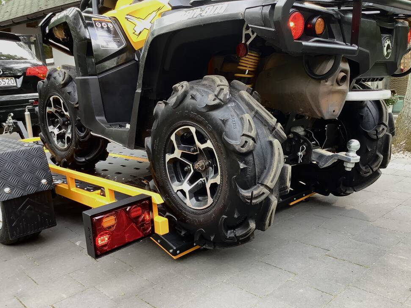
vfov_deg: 44.2
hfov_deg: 56.8
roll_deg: +3.6
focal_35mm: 32
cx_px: 212
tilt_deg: -12.1
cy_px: 158
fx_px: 380
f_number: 2.4
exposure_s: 1/60
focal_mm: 3.3
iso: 50
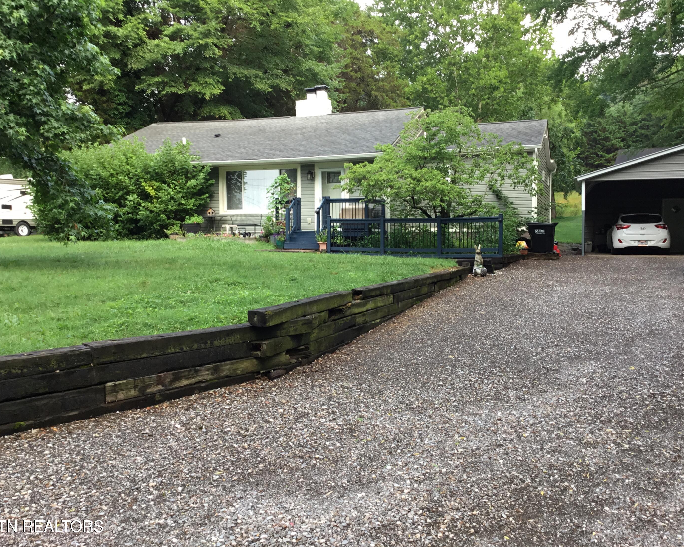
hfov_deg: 54.2
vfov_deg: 44.5
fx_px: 668
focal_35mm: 33
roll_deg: +0.1
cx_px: 358
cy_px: 272
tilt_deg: -4.9
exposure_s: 1/60
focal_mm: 3.3
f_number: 2.4
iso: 25
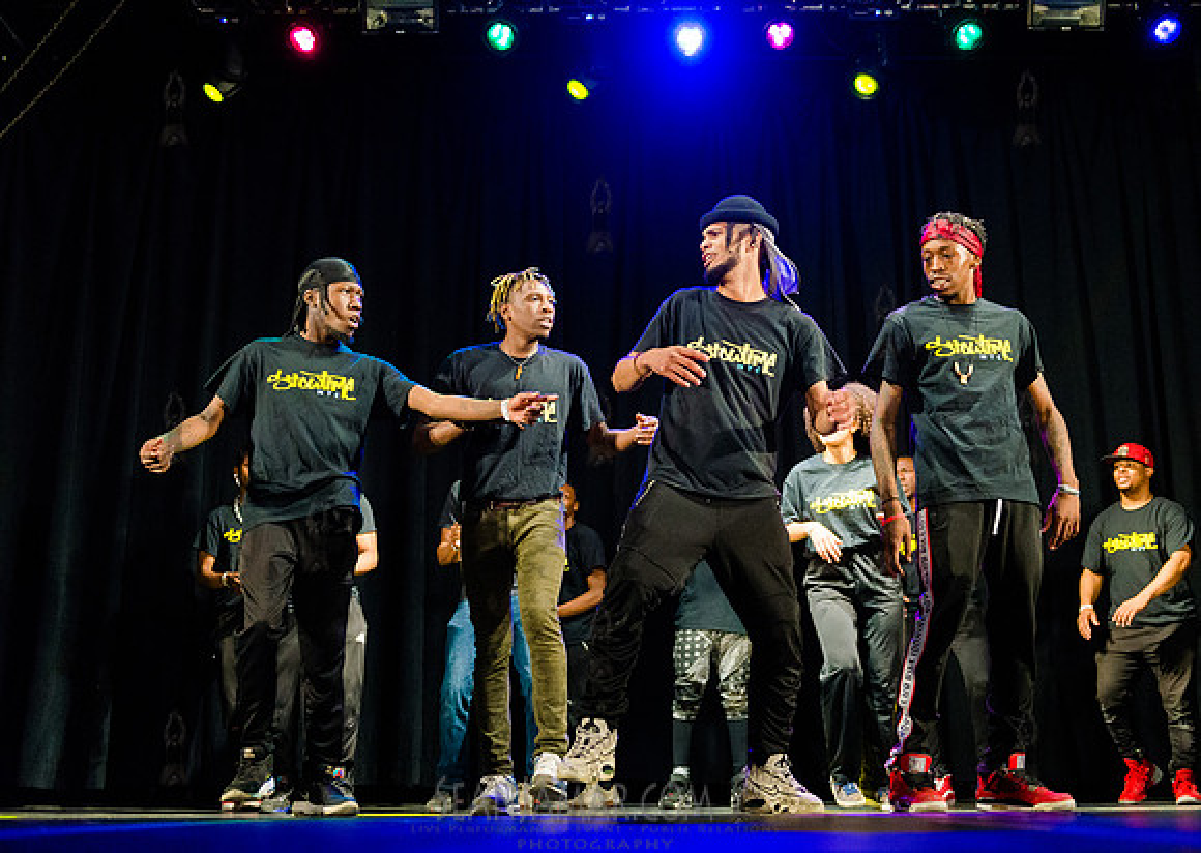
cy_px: 426
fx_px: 1350
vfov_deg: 35.1
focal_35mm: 40
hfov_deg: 47.9
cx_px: 640
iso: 4000
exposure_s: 1/1000
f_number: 2.8
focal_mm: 38
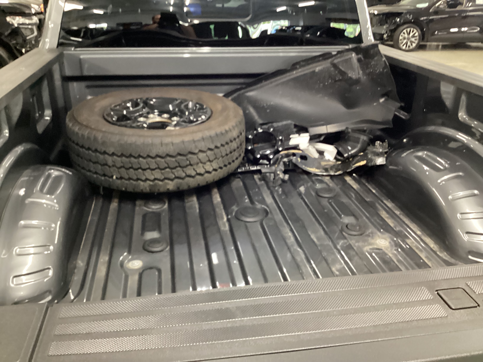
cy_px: 181
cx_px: 242
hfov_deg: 58.4
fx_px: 433
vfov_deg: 45.4
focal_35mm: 31
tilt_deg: -25.5
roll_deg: -1.5
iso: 640
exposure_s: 1/30
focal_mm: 3.3
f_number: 2.4
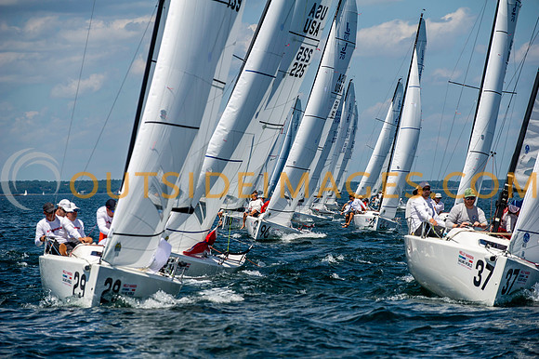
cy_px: 180
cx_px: 270
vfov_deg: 8.3
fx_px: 2469
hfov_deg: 12.5
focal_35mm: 165
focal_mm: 165
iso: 320
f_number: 5.6
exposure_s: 1/2500
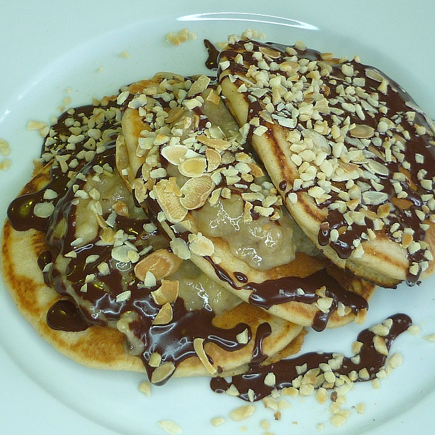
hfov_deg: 20.6
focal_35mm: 84
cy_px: 220
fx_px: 1194
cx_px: 241
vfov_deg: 20.6
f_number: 3
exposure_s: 1/40
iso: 80
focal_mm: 6.4
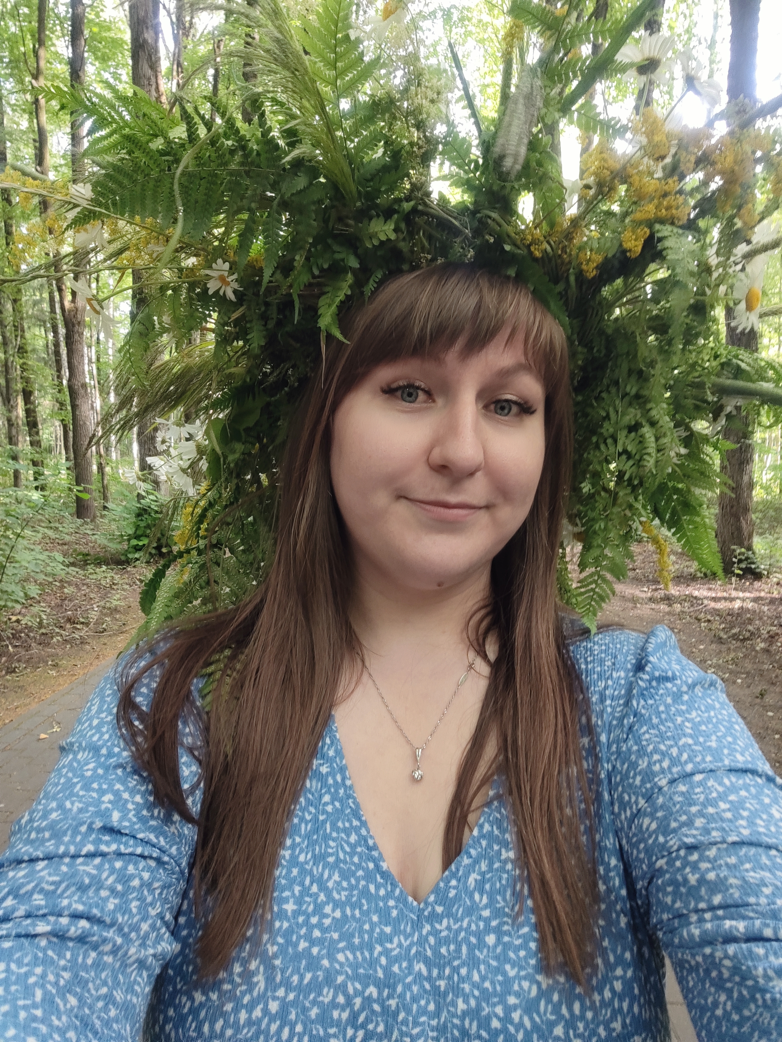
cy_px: 521
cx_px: 391
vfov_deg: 59.9
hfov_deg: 46.8
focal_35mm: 30
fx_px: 903
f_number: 2.45
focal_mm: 3.58
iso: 59
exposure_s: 1/33
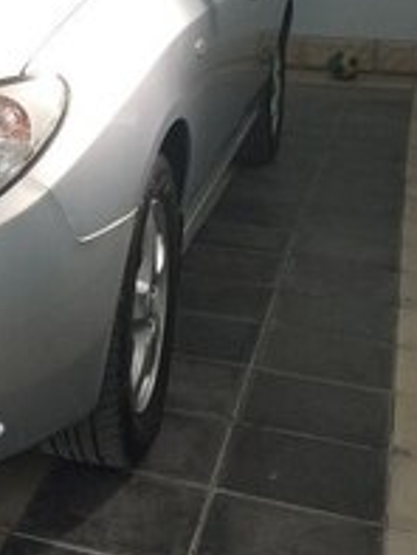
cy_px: 93
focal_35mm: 73
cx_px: -79
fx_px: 1171
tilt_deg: -10.1
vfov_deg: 26.1
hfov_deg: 19.1
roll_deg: +0.8
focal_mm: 4.15
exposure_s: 1/33
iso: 80
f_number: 2.2
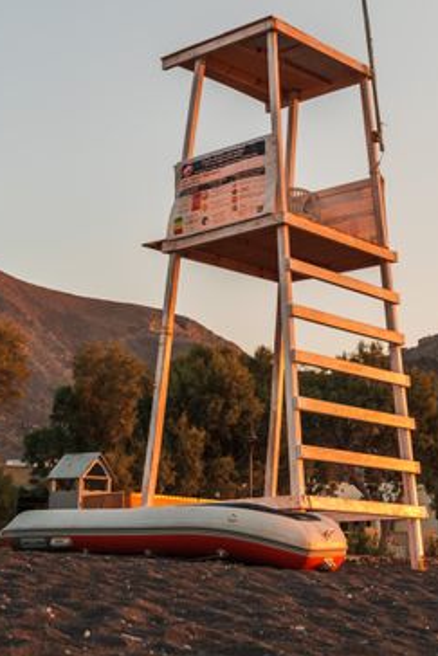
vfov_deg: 33.5
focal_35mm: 59
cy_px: 196
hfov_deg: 23.0
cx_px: 253
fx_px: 1076
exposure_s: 1/200
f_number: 3.2
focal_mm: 27.7
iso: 100
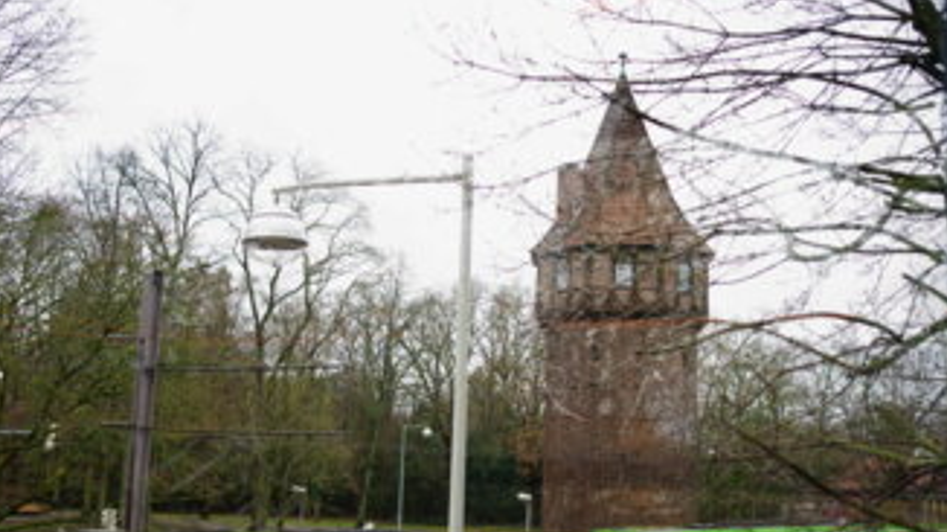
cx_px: 474
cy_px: 283
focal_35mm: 45
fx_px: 1129
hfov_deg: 45.5
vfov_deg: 26.5
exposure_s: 1/60
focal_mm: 35
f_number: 3.2
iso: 100
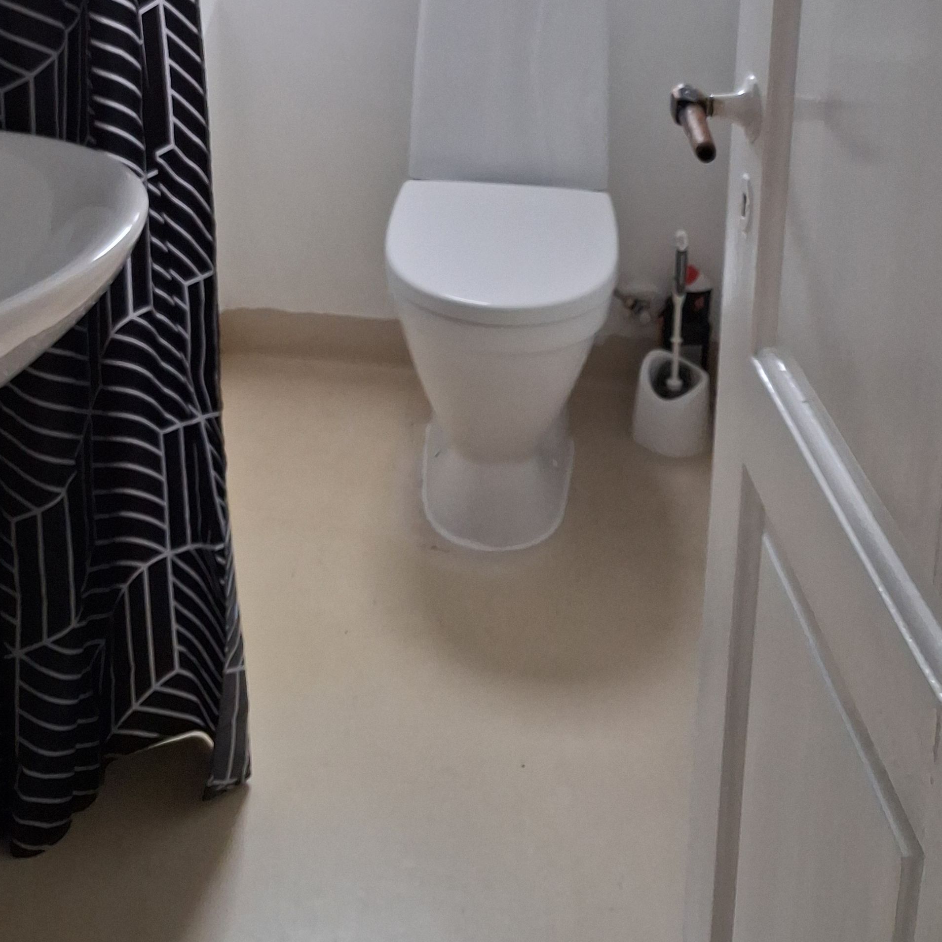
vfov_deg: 30.8
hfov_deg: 33.2
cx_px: 333
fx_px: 1570
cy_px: -14
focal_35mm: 51
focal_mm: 4
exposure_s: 1/100
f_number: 1.8
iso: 250
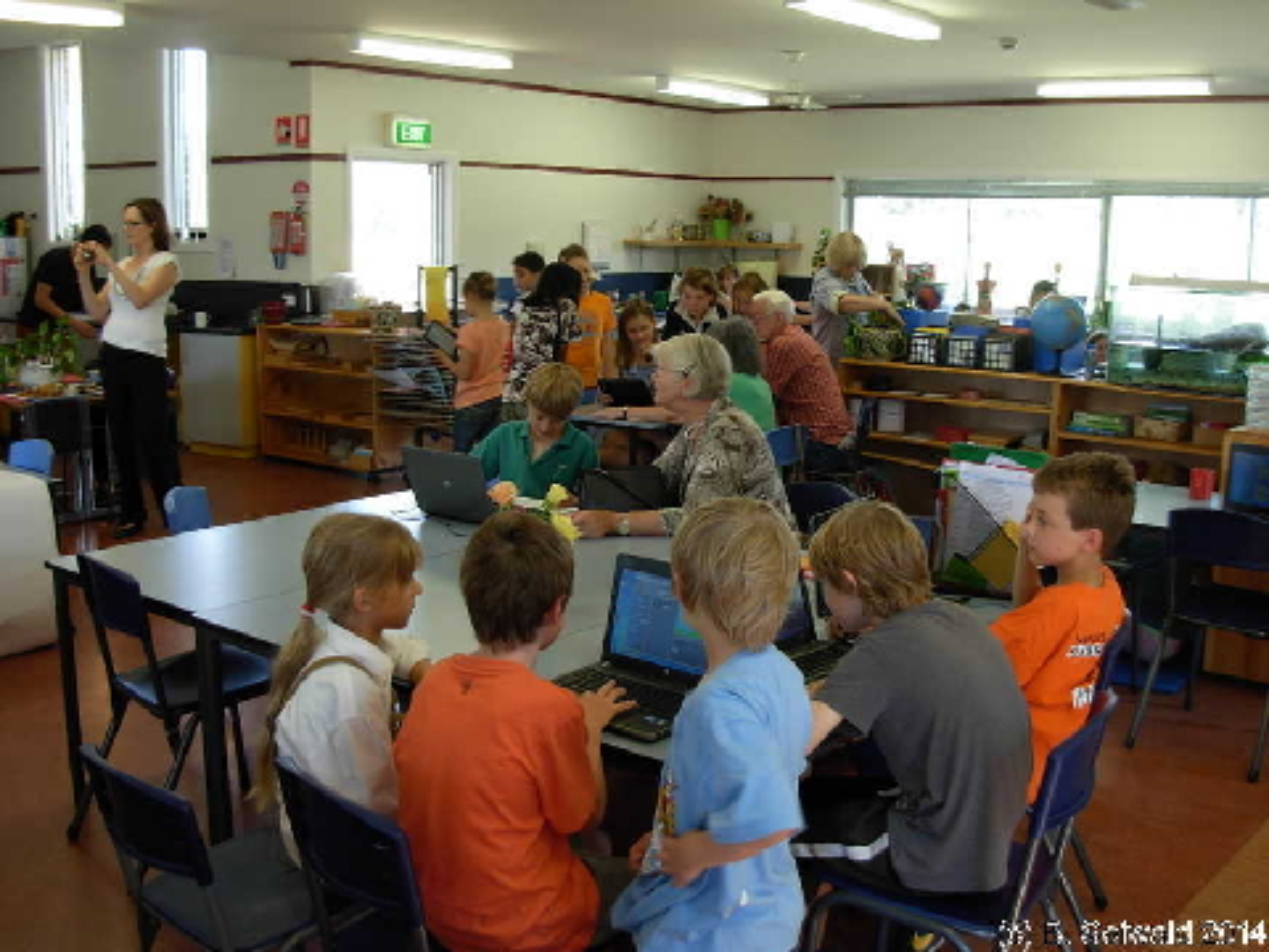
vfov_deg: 37.7
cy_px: 476
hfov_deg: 49.0
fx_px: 1393
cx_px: 634
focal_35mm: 38
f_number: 2.9
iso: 79
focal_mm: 6.3
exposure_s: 1/32
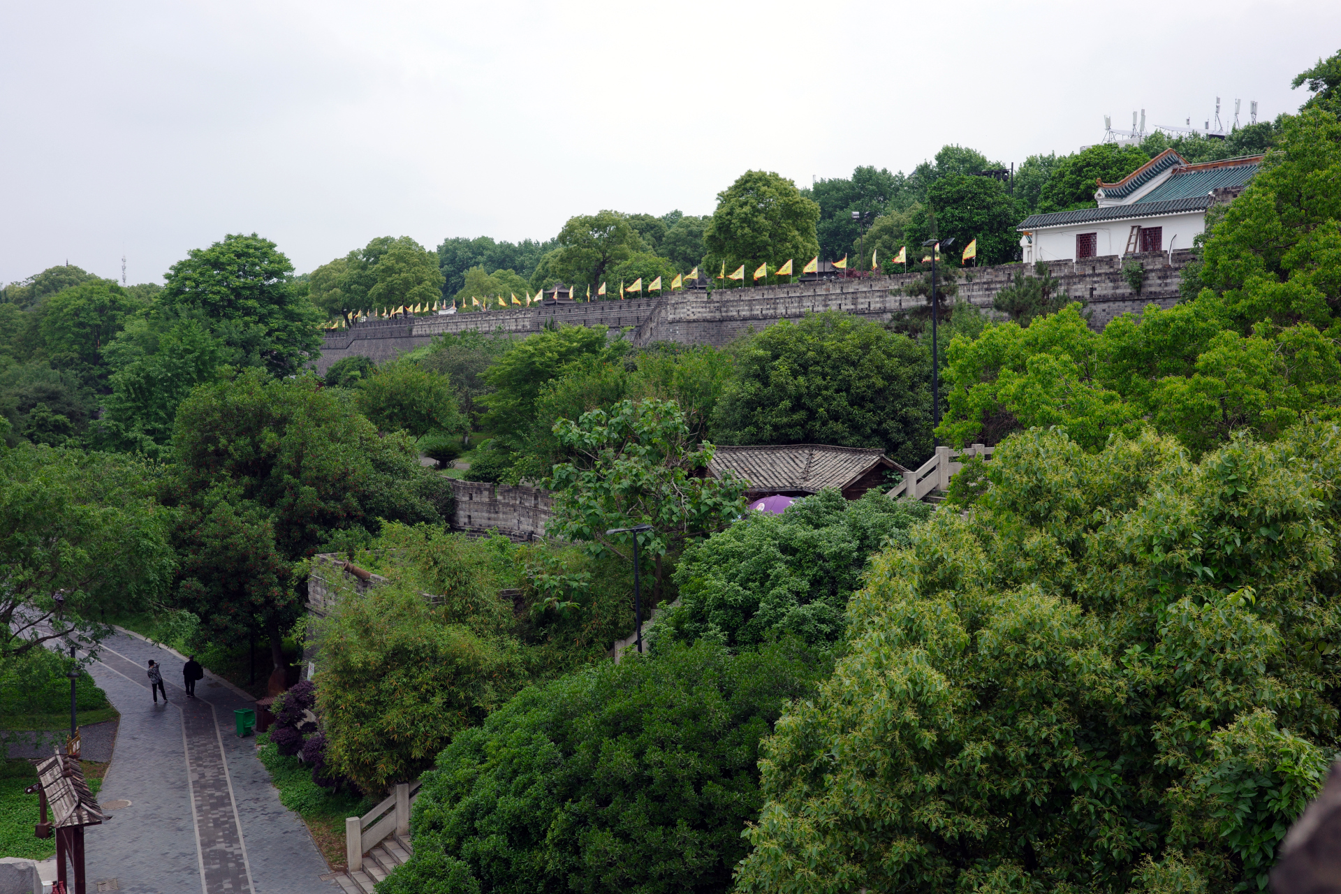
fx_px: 1490
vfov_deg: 33.4
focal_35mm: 40
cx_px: 670
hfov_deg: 48.5
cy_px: 447
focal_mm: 26
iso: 200
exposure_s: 1/640
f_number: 5.6
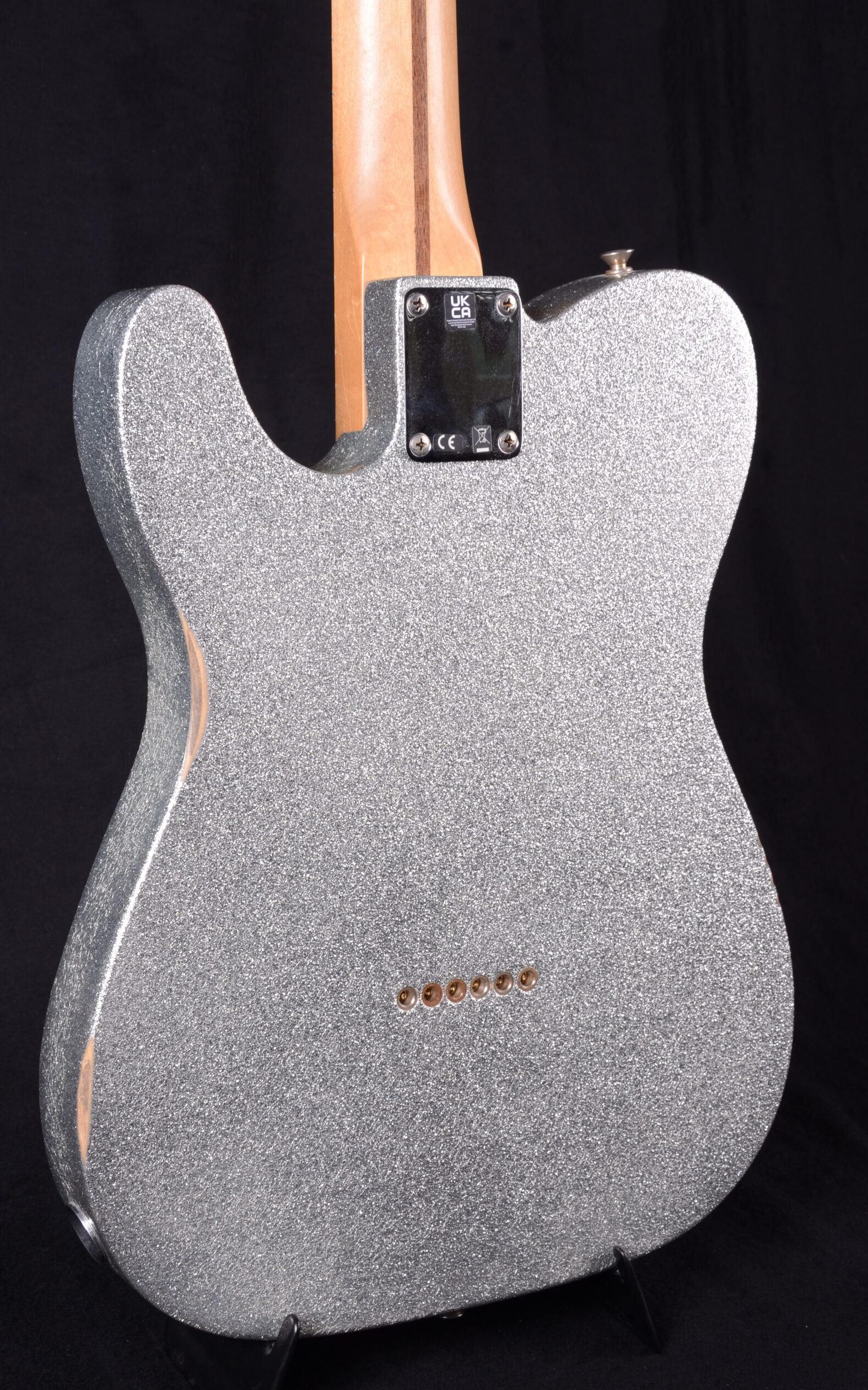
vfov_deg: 33.0
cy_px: 697
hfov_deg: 21.0
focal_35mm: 62
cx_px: 405
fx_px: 2347
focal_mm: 40
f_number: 13
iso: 200
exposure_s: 1/200
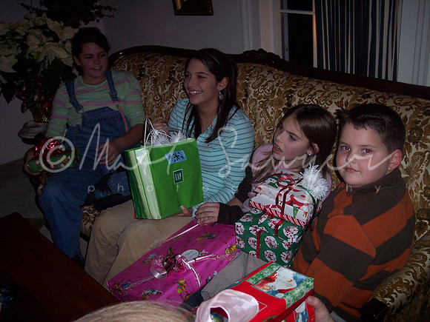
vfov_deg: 36.8
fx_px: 484
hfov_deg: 47.9
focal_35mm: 39
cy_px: 161
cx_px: 215
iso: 100
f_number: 2.8
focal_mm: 8
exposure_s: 1/60
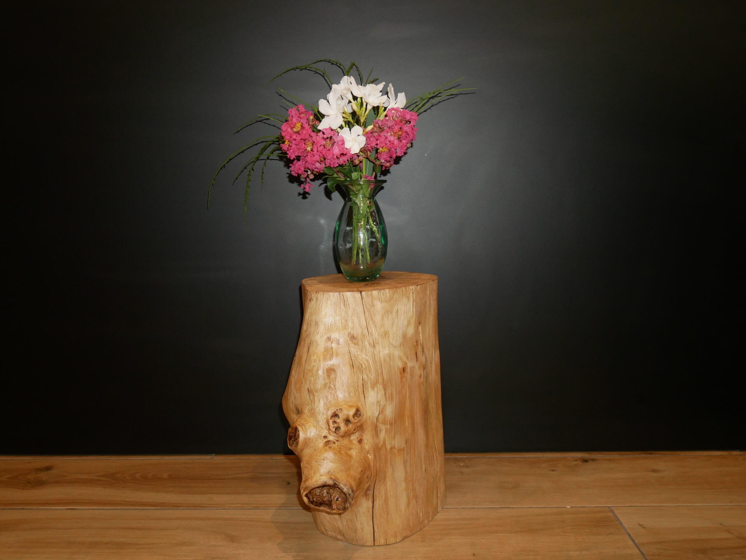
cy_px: 280
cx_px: 373
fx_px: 690
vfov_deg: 44.2
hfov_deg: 56.8
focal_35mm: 32
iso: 800
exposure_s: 1/60
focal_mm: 16
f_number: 4
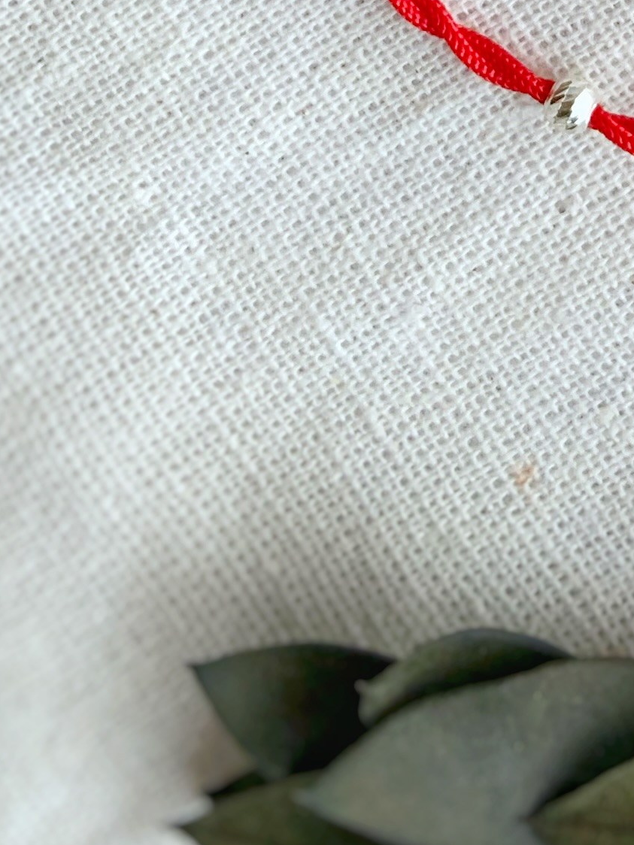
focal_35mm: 104
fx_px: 2540
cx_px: 763
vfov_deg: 16.8
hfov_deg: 13.8
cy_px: -486
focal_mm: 3
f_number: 1.8
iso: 25
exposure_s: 1/122
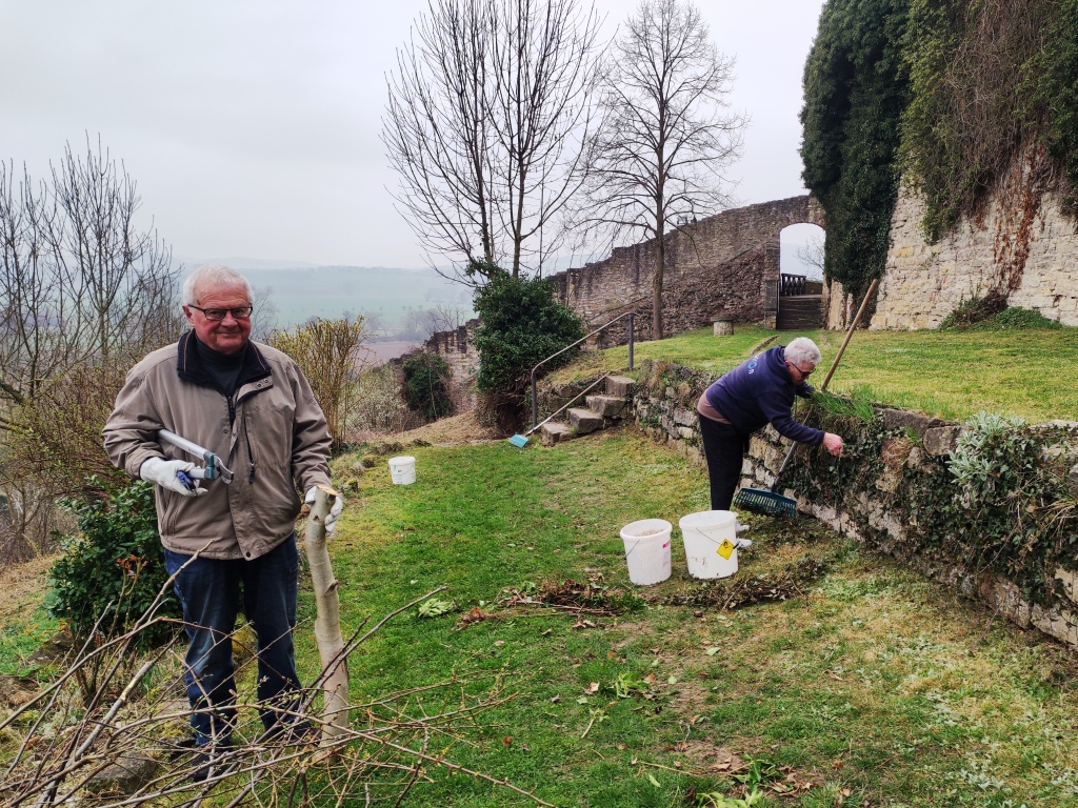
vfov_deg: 74.7
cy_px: 404
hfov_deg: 91.0
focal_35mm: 17
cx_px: 539
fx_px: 529
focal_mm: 4.74
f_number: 1.79
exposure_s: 1/188
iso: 50
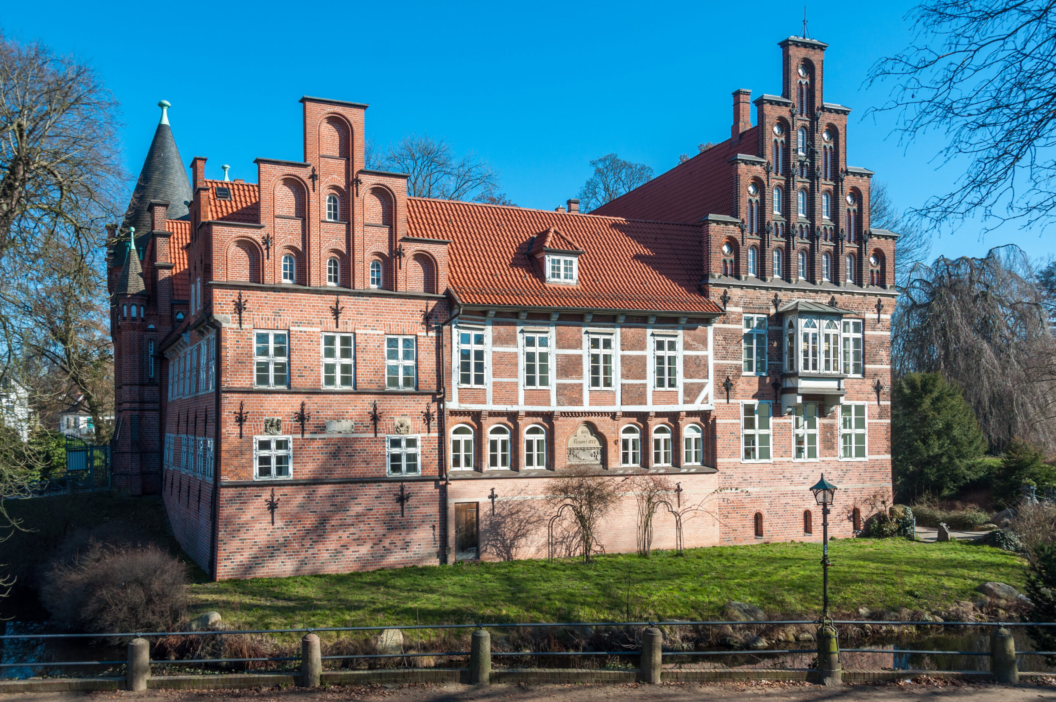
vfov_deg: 43.5
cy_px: 351
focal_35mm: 30
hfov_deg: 62.0
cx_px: 528
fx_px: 879
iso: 200
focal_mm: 20
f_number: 8
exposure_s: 1/350
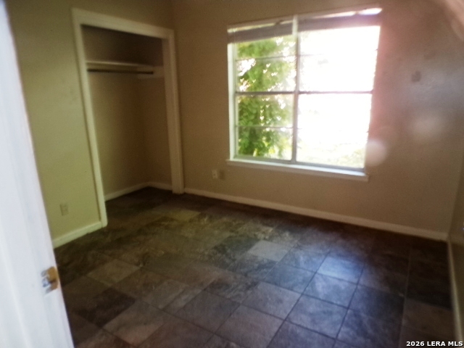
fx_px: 322
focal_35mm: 24
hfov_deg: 71.6
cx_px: 232
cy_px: 174
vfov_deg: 56.8
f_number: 3
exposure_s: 1/17
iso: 200
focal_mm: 4.3
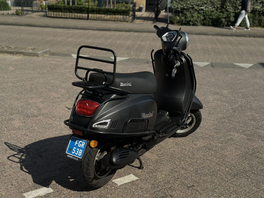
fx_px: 366
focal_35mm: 48
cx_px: 132
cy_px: 99
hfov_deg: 39.7
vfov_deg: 30.3
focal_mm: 6.86
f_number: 1.78
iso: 80
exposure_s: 1/4566
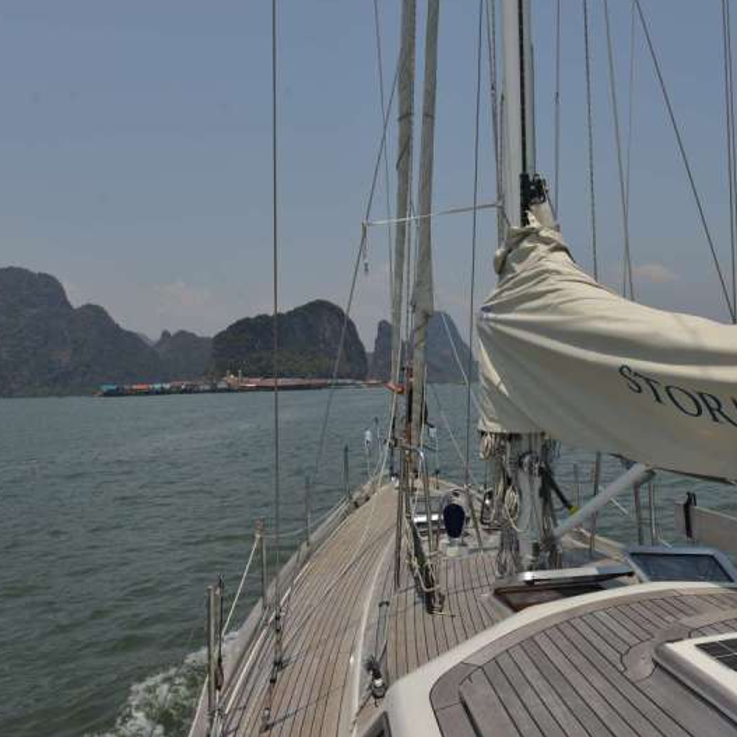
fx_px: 747
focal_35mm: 31
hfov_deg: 52.3
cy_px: 365
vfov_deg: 52.5
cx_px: 428
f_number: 8
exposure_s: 1/250
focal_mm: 24
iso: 100
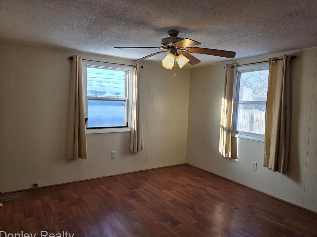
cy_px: 121
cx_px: 162
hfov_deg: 71.6
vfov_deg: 56.8
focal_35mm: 24
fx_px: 220
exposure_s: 1/120
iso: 25
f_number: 1.7
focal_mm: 6.3
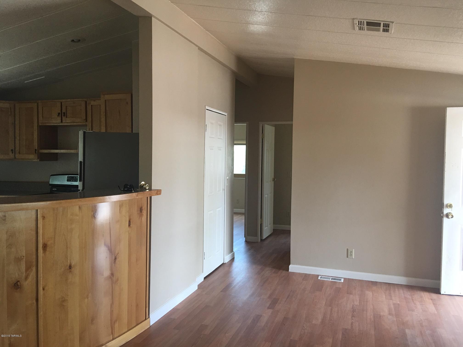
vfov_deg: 48.2
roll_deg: -1.1
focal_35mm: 29
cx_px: 232
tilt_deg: -1.3
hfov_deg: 61.7
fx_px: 388
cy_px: 174
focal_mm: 4.15
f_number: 2.2
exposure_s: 1/30
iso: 40
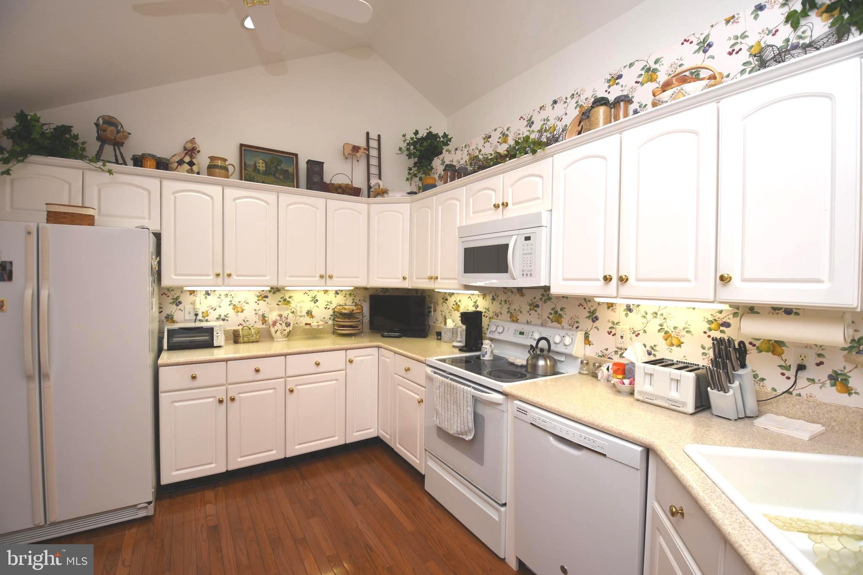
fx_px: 360
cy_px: 288
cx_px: 432
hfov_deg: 100.4
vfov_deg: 77.3
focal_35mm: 15
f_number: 4
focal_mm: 10
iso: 100
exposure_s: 1/60
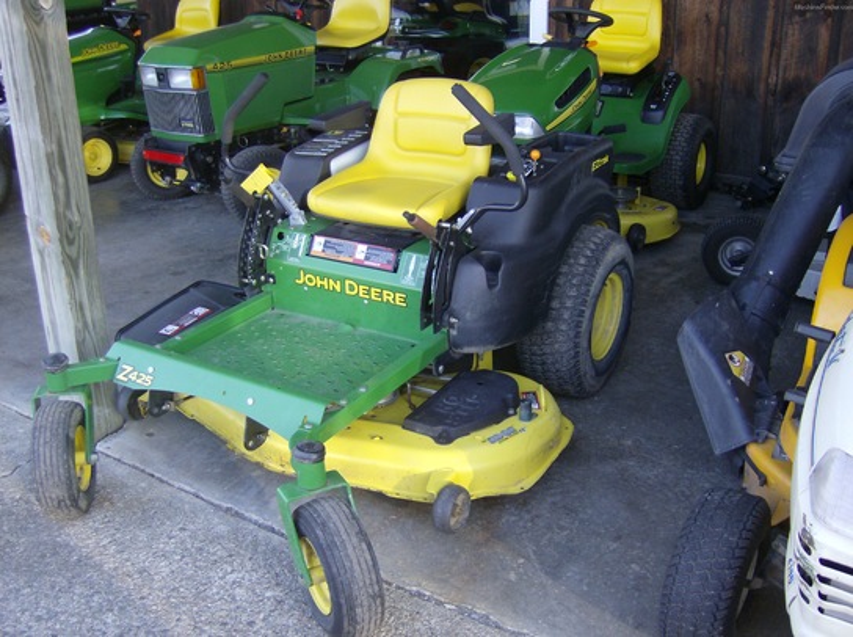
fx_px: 886
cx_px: 426
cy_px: 318
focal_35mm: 36
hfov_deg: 51.4
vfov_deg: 39.5
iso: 100
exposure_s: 1/117
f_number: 2.8
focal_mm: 6
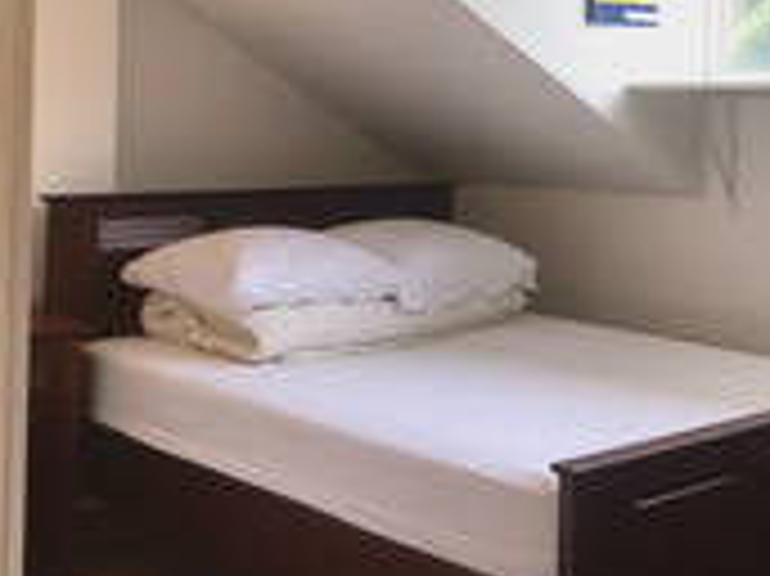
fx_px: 1311
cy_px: 94
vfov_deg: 24.3
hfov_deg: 32.4
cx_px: 522
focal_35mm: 59
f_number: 1.8
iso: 32
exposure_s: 1/100
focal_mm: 3.99
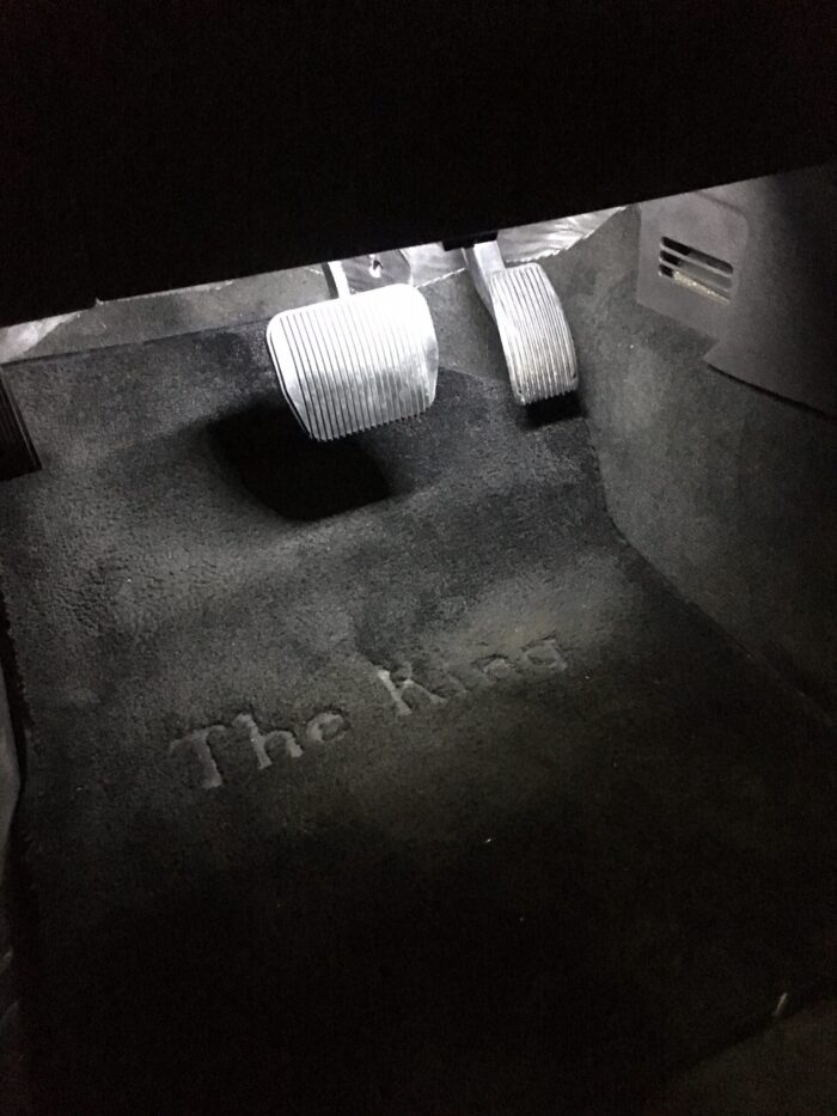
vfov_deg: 61.7
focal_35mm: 29
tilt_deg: -42.7
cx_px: 418
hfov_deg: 48.2
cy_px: 558
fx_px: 935
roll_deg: +1.2
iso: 1250
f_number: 2.2
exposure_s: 1/15
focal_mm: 4.15
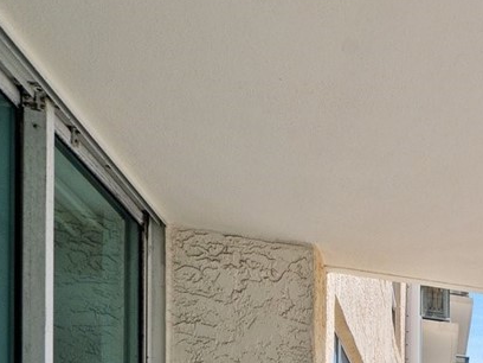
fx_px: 781
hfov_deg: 21.8
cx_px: 868
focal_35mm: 56
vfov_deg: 21.1
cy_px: 578
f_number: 8
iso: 200
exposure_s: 1/1000
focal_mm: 14
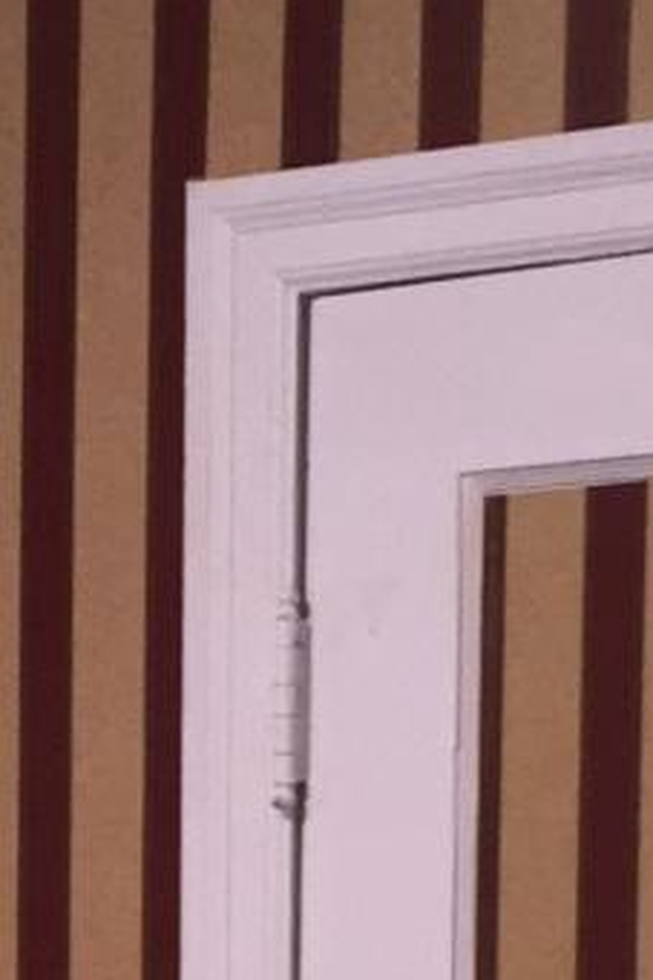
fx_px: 4820
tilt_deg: -3.6
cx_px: -282
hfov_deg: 7.6
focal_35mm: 177
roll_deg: -0.4
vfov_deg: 11.2
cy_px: 1469
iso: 64
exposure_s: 1/30
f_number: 2.2
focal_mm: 4.15
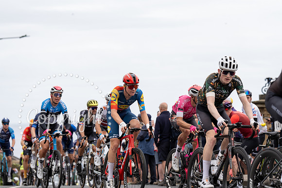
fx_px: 964
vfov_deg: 11.2
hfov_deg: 16.6
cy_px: 94
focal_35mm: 123
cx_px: 141
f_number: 3.5
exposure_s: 1/1000
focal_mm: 123
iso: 320
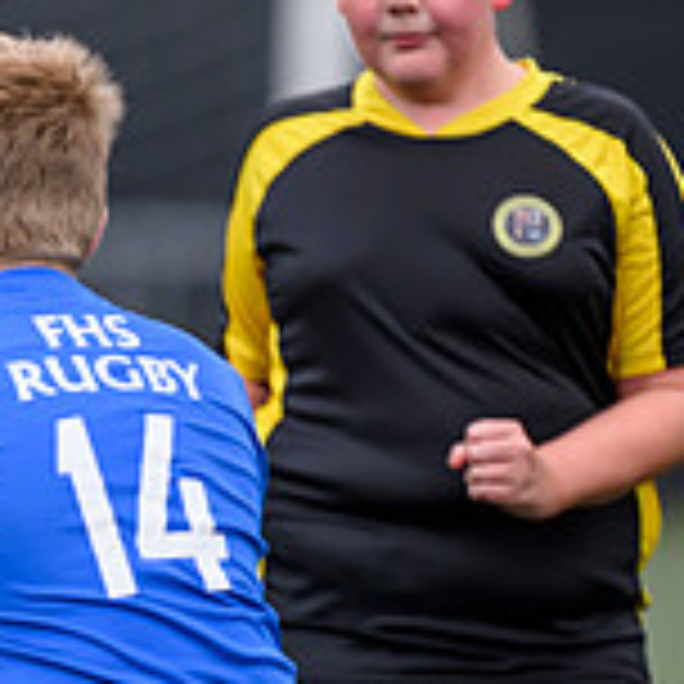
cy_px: 657
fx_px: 34137
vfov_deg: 1.1
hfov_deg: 1.1
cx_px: -832
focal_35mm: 1527
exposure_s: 1/2000
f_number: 3.5
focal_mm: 400
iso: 500
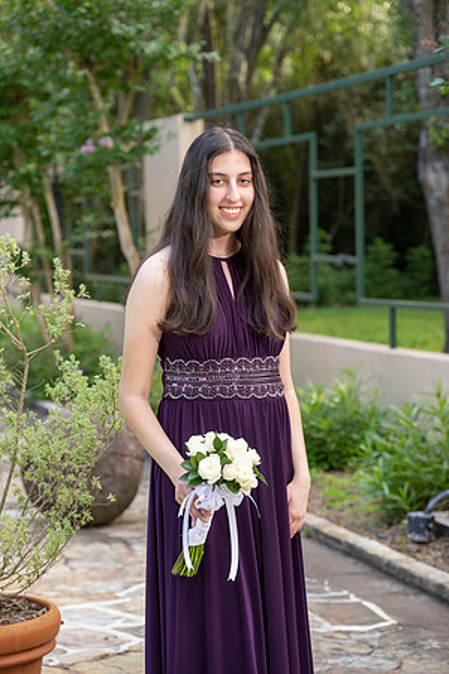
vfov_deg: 22.1
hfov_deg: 14.9
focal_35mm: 92
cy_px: 337
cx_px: 224
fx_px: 1721
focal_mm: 92
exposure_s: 1/200
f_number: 5
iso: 500
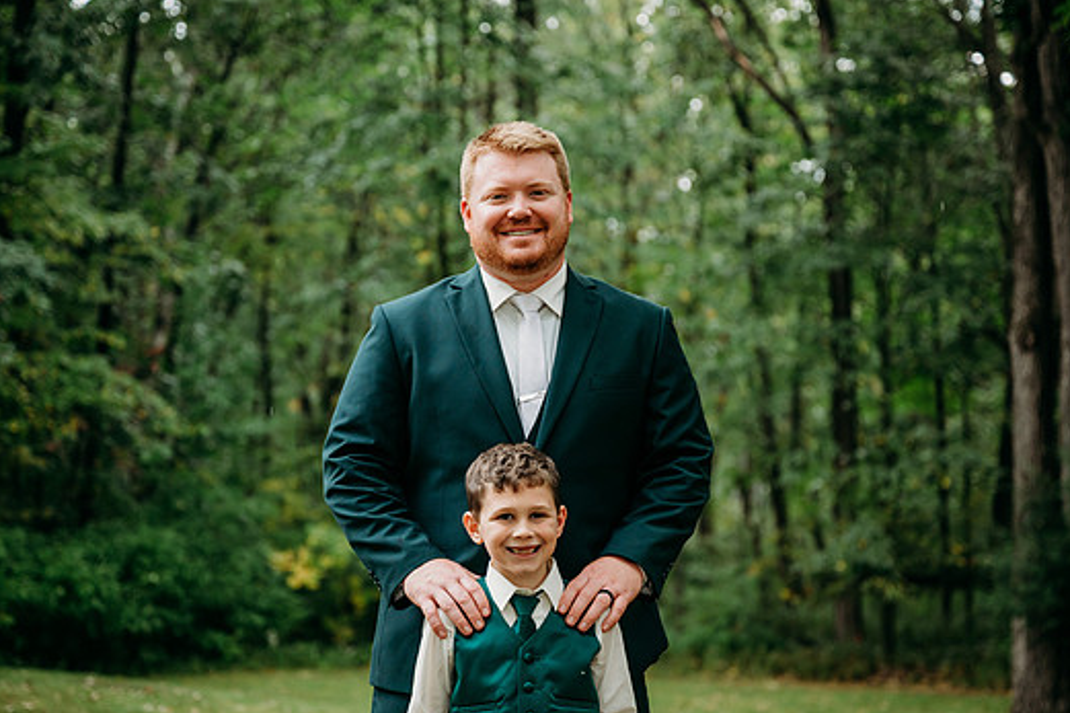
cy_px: 393
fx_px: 2317
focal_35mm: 78
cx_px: 526
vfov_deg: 17.5
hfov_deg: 26.0
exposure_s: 1/500
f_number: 2.8
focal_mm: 70
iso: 200
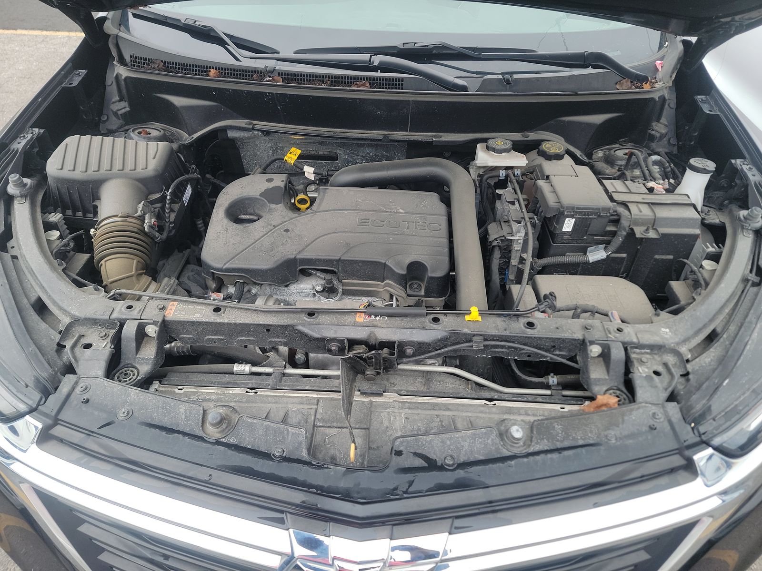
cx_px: 381
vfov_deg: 56.8
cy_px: 286
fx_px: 528
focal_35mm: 24
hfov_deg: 71.6
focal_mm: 6.7
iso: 58
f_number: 1.8
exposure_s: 1/119
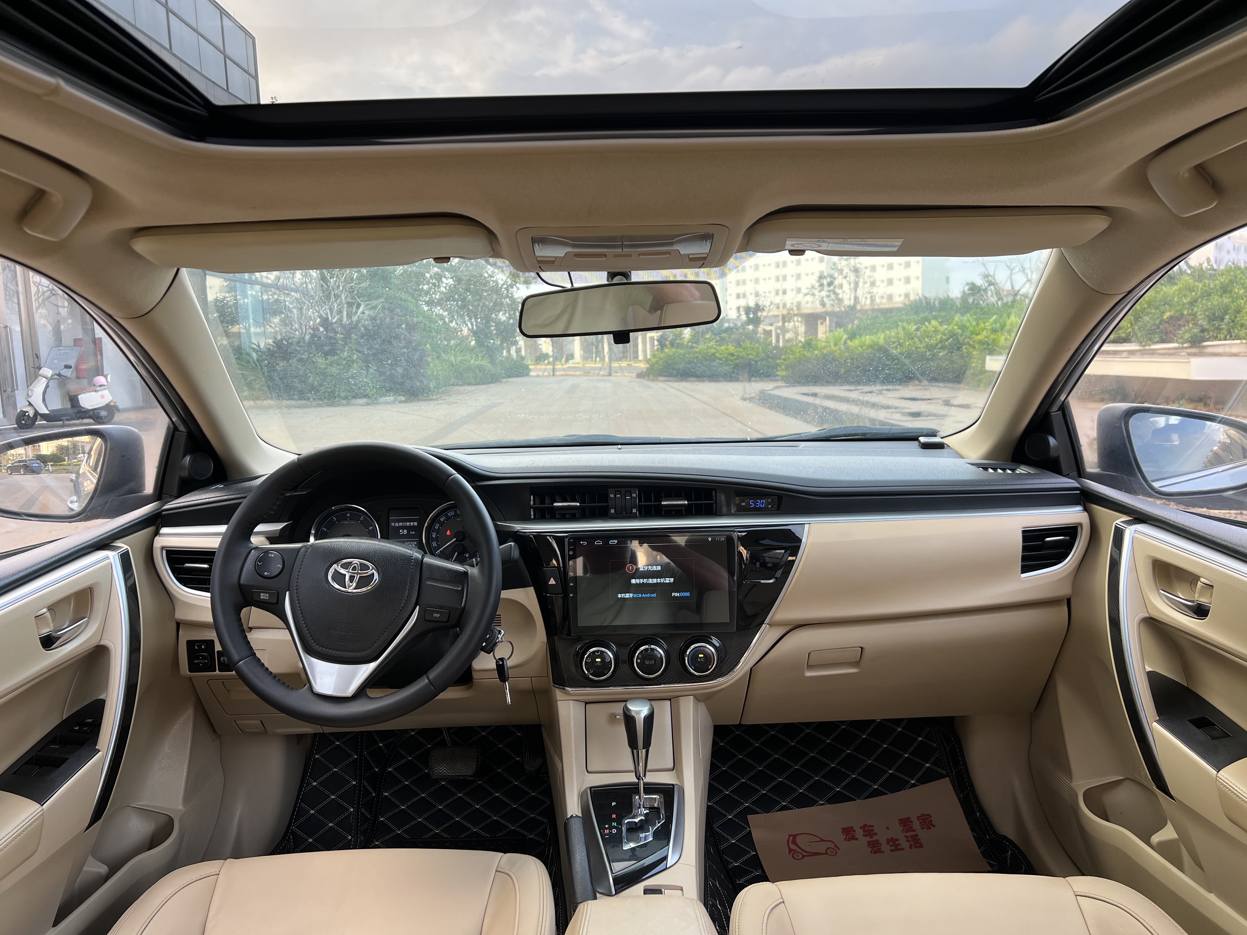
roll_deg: +1.9
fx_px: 937
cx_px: 624
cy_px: 468
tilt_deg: -7.6
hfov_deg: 67.3
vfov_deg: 53.1
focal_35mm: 26
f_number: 1.5
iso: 32
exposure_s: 1/121
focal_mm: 5.7
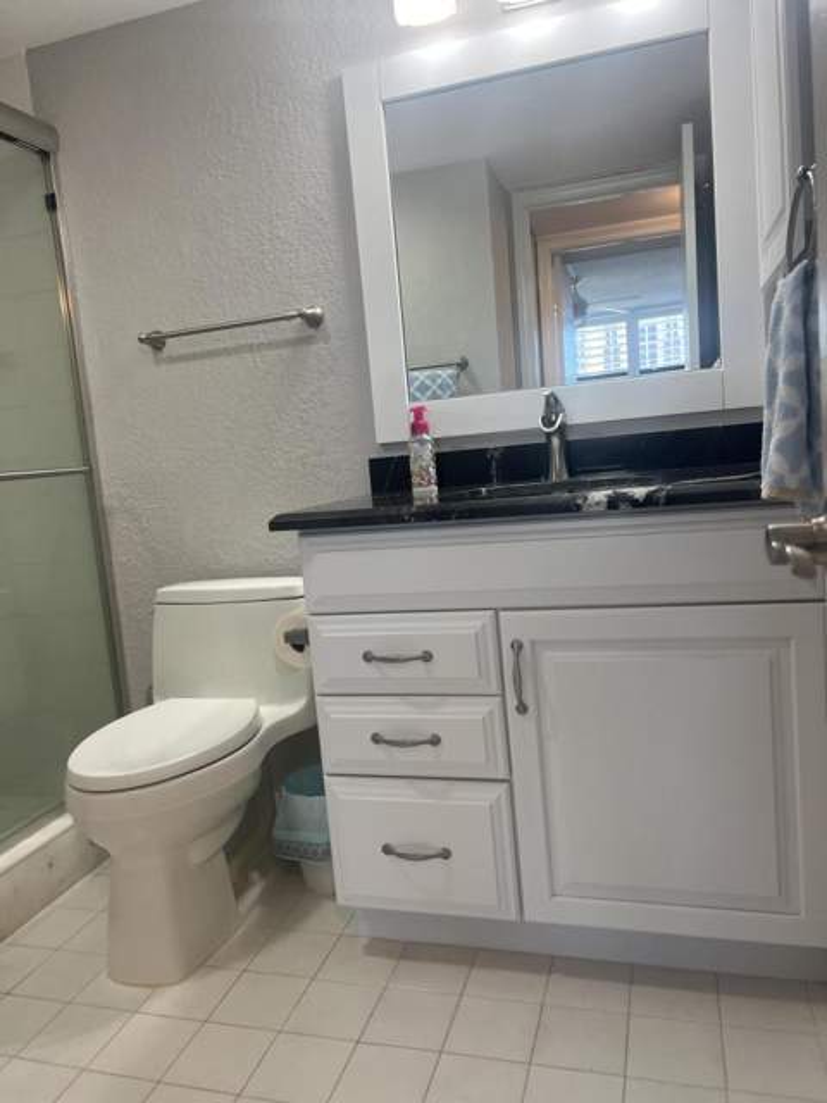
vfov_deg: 67.3
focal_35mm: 26
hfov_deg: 53.1
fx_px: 828
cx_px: 414
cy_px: 552
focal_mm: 5.7
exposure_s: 1/120
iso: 100
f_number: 1.5
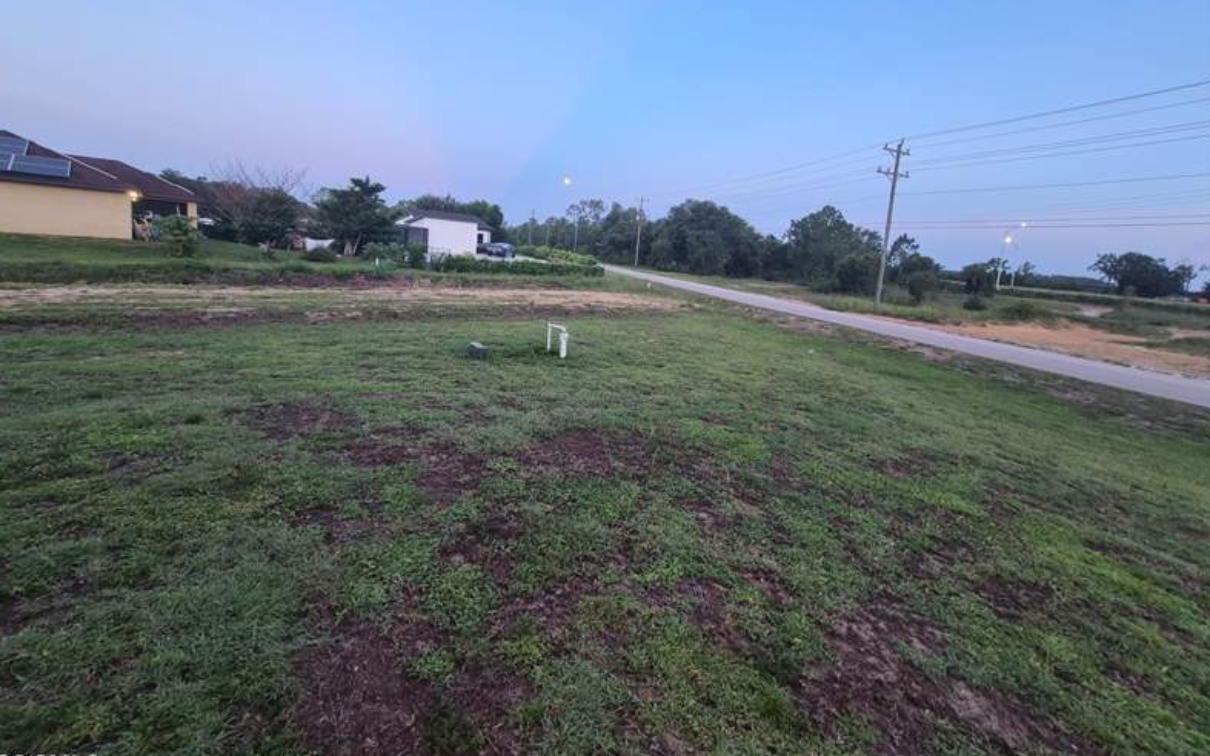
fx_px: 462
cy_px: 324
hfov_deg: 105.3
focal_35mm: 14
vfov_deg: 78.2
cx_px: 603
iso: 200
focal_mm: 1.74
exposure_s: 1/60
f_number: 2.2
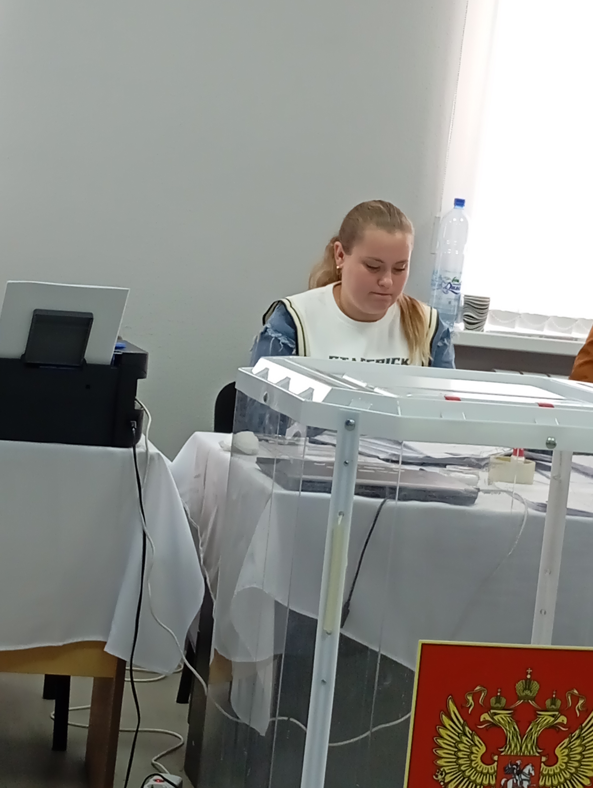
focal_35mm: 85
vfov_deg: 23.0
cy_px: 394
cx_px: 296
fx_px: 1937
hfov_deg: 17.4
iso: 302
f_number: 1.8
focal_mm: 4.27
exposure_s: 1/50
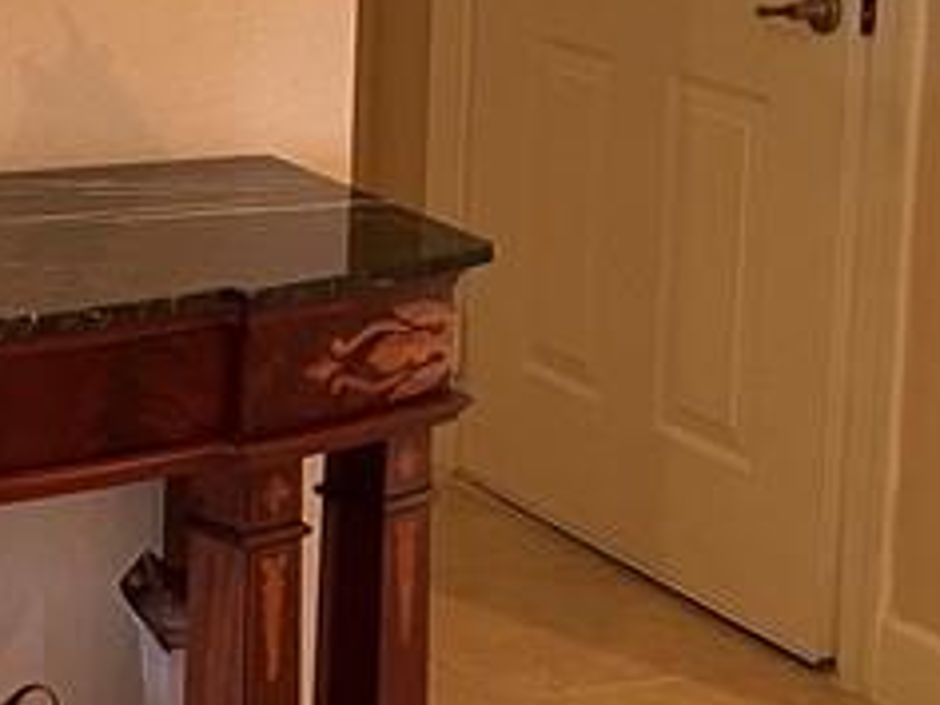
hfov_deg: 15.6
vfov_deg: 13.0
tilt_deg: -10.7
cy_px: 76
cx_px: -593
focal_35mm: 113
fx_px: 3069
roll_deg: +1.4
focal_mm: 4.2
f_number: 1.6
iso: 200
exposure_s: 1/60
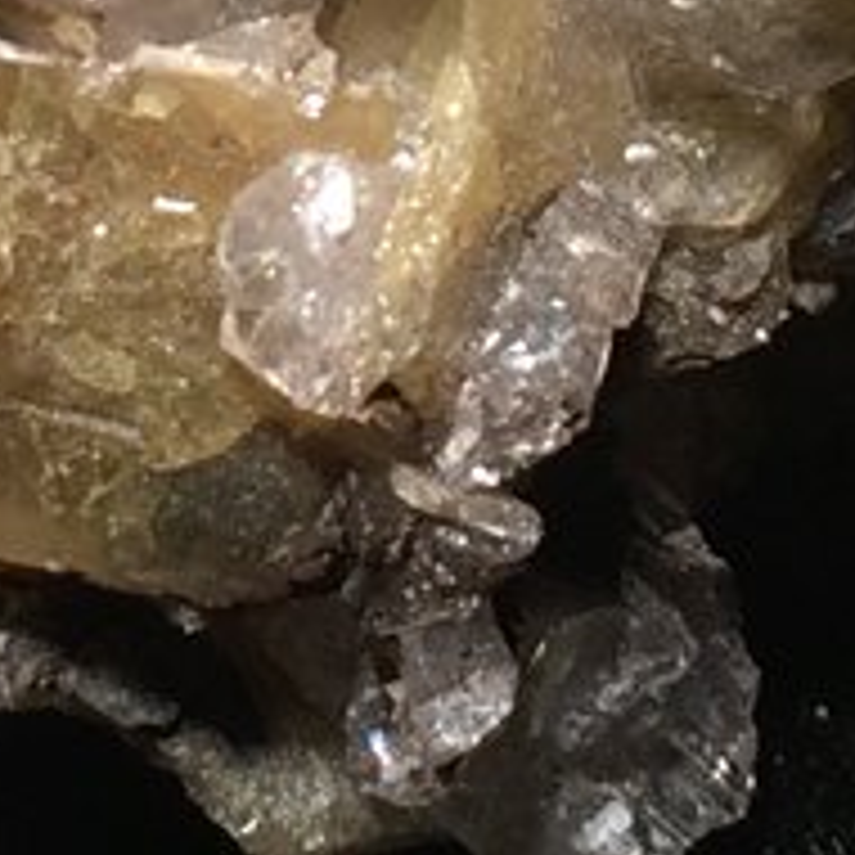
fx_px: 6036
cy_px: -688
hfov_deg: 8.0
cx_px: -216
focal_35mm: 216
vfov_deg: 7.8
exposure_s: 1/120
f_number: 2.2
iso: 32
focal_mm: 4.15
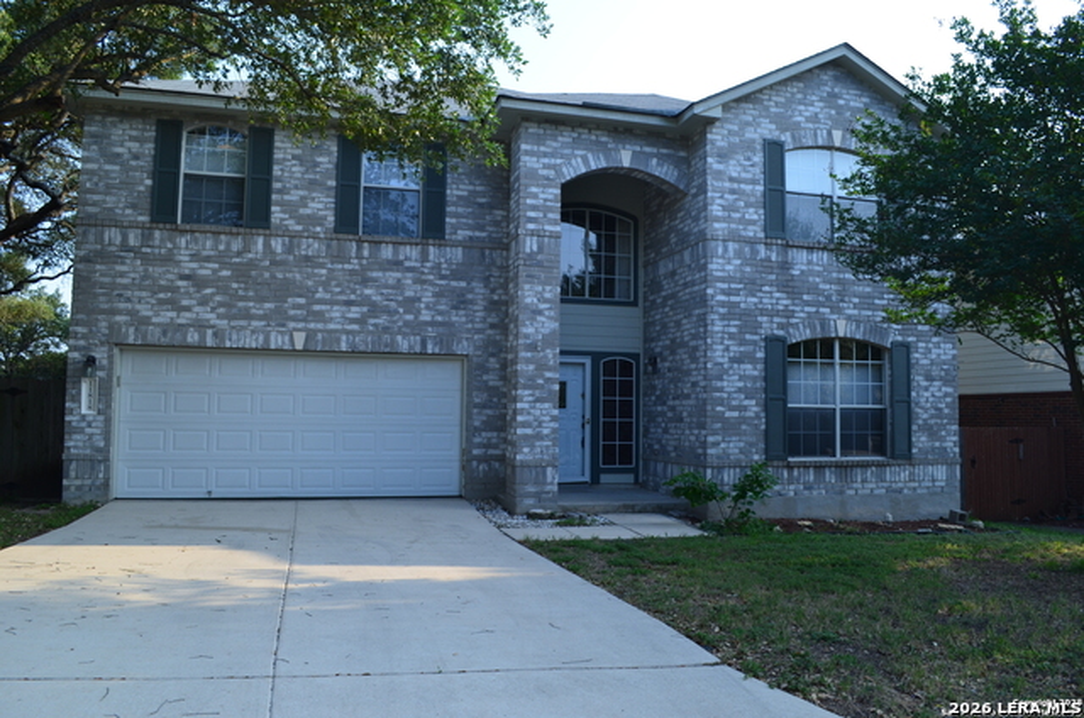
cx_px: 542
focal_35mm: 27
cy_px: 359
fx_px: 811
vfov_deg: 47.7
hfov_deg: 67.5
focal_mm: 18
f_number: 7.1
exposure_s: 1/200
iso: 200
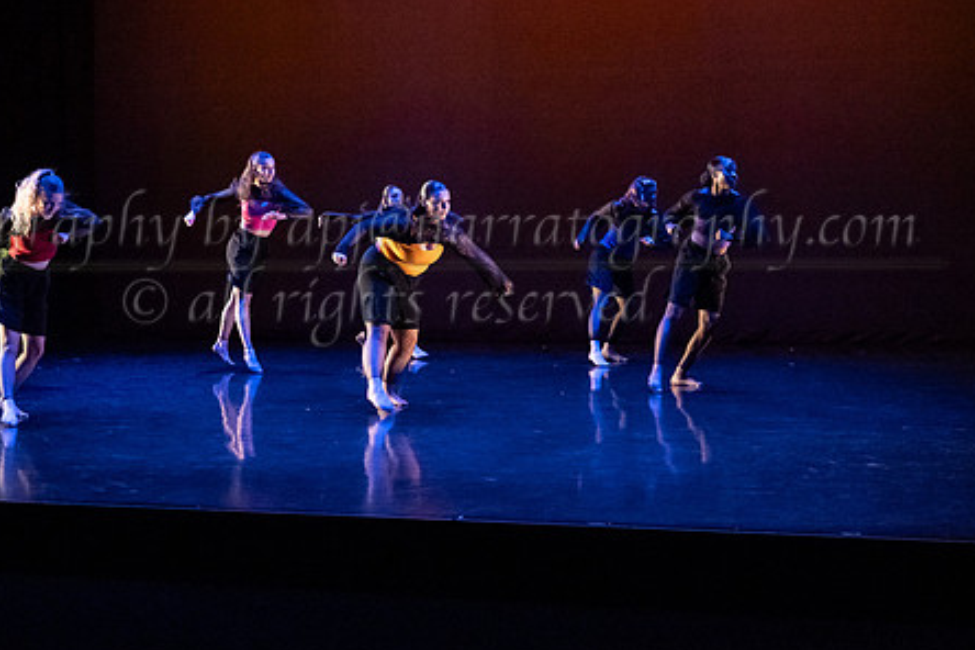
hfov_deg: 29.6
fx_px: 1842
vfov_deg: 20.0
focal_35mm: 68
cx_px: 413
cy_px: 234
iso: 4000
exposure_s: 1/320
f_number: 3.5
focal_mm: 44
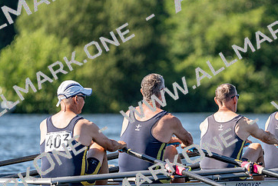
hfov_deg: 2.9
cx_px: 215
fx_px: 5456
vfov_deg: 2.0
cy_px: 126
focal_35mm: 706
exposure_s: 1/1600
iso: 500
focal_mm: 441
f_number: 6.3
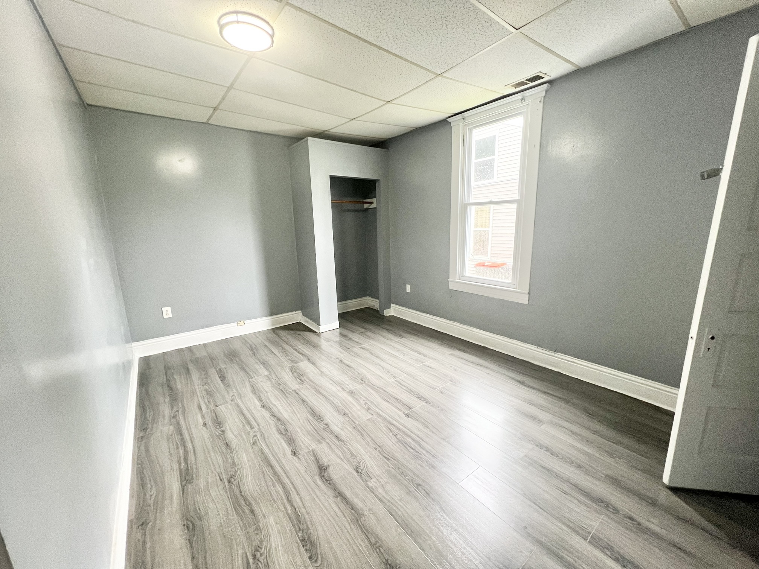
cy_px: 284
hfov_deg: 106.2
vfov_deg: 89.9
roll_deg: +1.5
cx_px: 380
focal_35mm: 13
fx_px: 285
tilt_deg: -11.1
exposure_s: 1/60
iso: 200
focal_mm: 1.57
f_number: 1.8
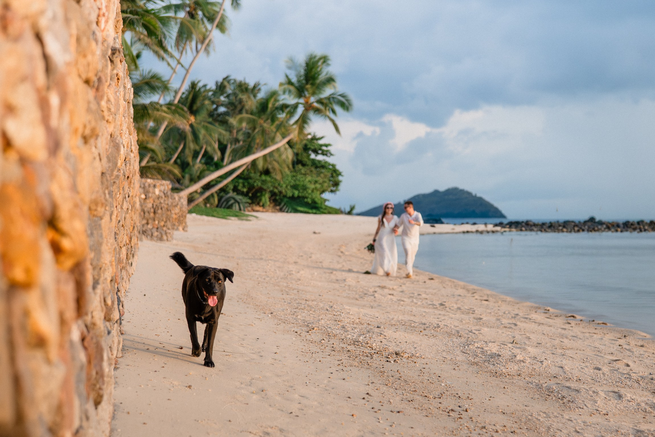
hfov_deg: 36.9
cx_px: 353
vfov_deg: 25.1
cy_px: 236
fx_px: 981
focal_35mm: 54
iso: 4000
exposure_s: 1/8000
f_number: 2.8
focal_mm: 50
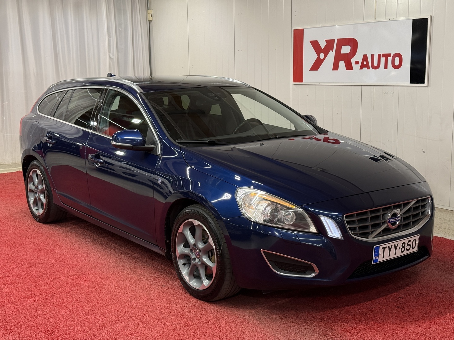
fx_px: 630
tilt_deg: -8.6
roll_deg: +0.9
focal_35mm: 48
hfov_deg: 39.7
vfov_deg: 30.3
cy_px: 170
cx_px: 227
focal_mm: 6.76
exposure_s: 1/100
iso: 160
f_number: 1.78
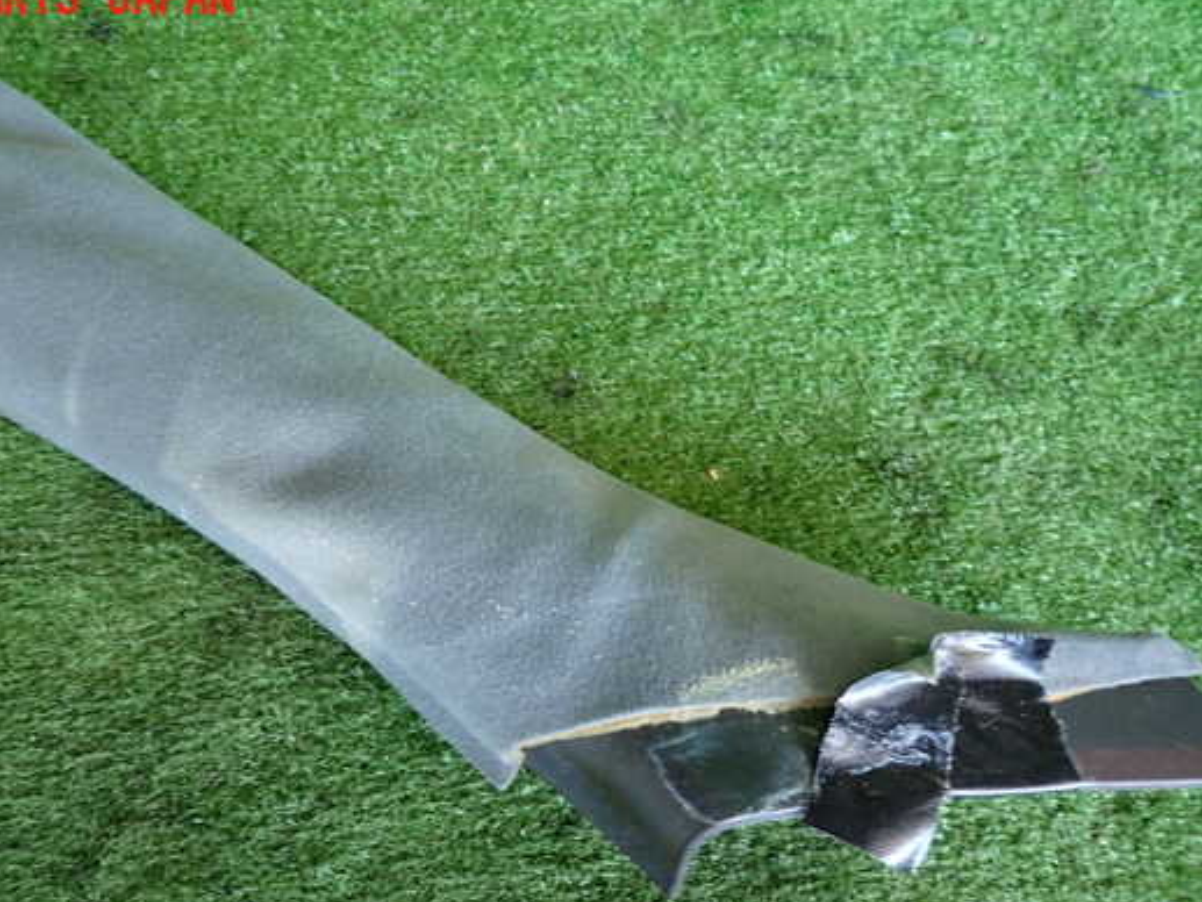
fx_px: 1007
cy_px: 493
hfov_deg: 61.3
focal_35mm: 29
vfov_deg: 48.2
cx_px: 509
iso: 200
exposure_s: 1/50
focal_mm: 4.5
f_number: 2
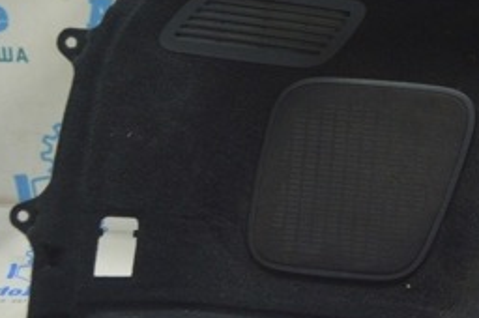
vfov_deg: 15.1
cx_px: 515
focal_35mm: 90
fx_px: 1196
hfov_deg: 21.6
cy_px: 132
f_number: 5.6
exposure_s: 1/20
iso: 400
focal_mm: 24
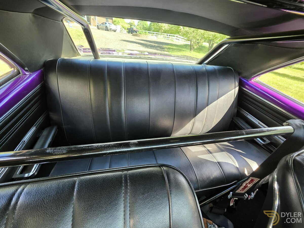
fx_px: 114
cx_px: 152
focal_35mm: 13
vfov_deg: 89.9
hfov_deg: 106.2
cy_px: 114
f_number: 1.9
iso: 100
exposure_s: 1/120
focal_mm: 2.2
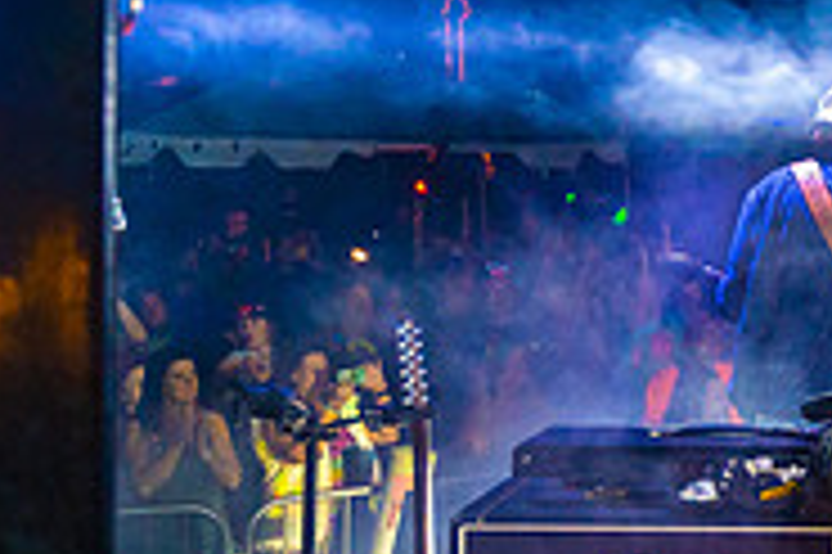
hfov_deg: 20.0
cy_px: 124
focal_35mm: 88
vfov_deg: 15.4
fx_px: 2032
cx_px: 1250
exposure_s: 1/200
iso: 3200
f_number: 2.8
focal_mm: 28
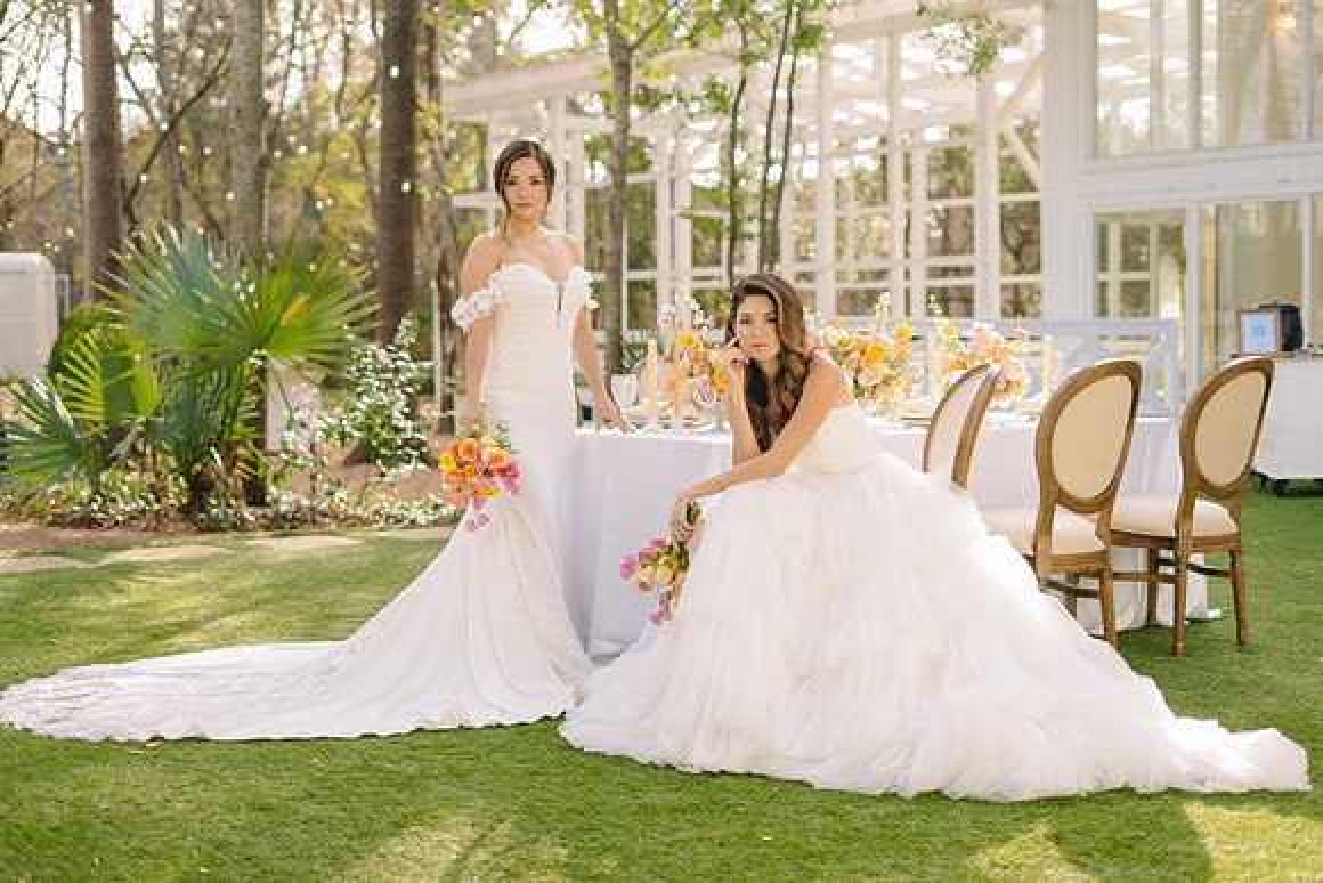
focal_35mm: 50
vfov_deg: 27.0
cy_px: 442
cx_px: 662
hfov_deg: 39.6
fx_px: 1838
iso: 50
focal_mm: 50
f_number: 2.2
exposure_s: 1/200
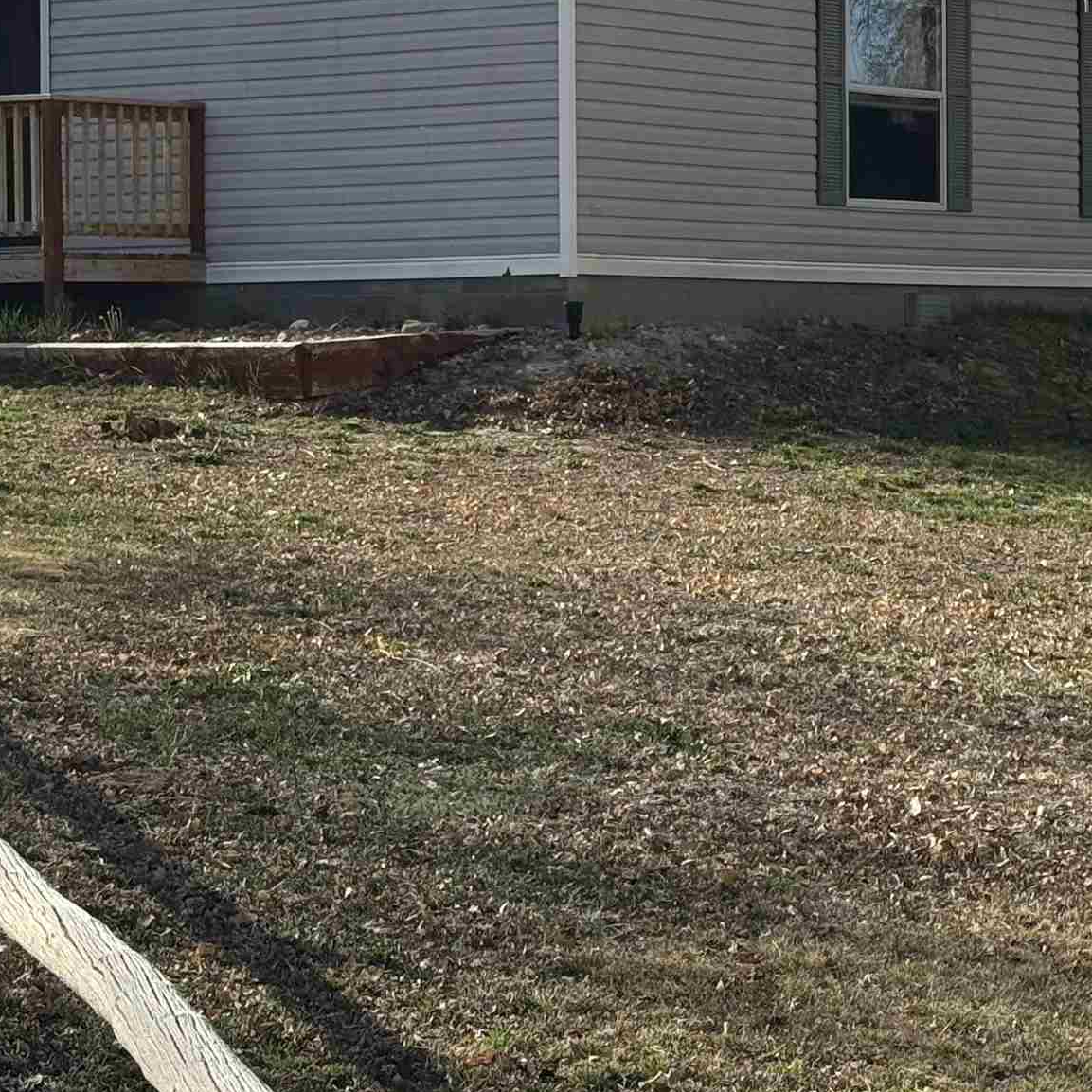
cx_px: 872
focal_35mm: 113
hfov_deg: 15.3
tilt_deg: +1.5
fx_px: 4033
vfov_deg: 15.3
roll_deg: +0.8
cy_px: 194
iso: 64
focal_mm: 6.76
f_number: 1.78
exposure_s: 1/4310
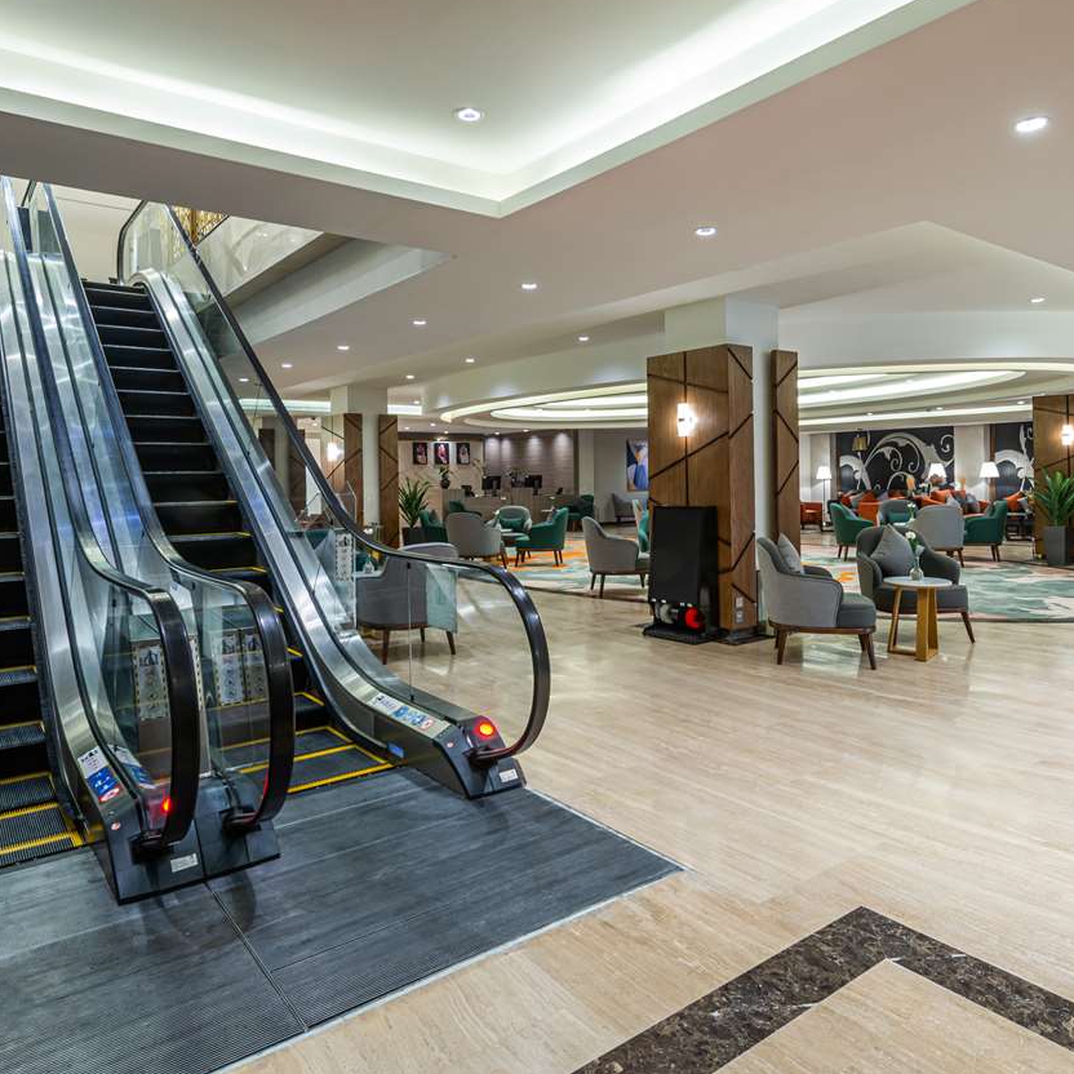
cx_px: 550
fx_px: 807
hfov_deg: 67.2
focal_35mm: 23
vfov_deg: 67.0
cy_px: 464
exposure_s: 2.5
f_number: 10
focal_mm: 15
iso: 100
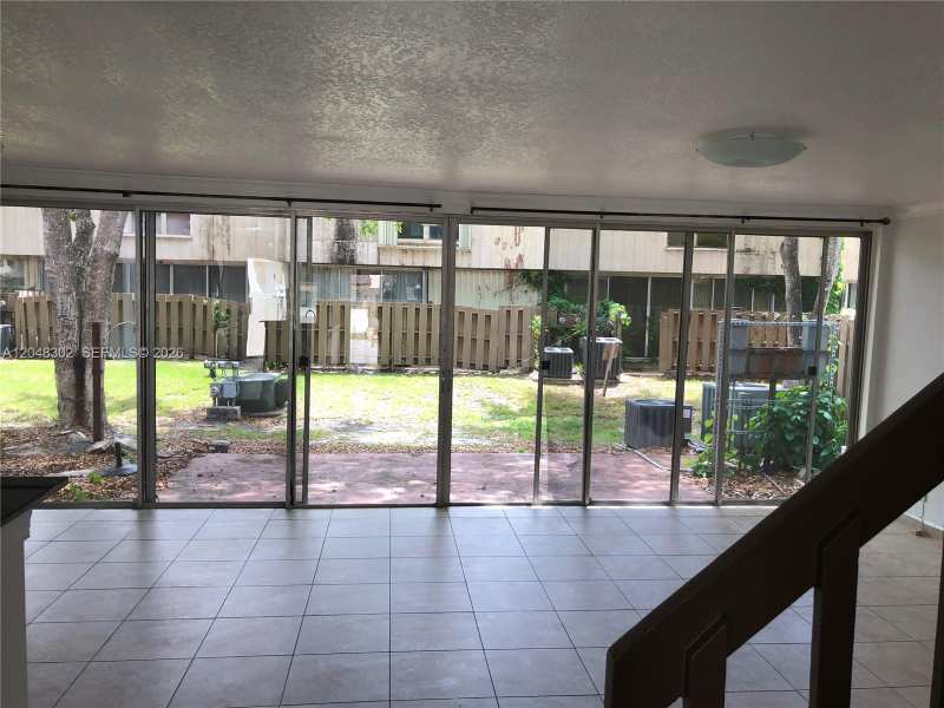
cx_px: 472
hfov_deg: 63.4
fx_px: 764
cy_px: 354
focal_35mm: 28
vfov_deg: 49.7
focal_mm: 4
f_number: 1.8
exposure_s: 1/120
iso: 25
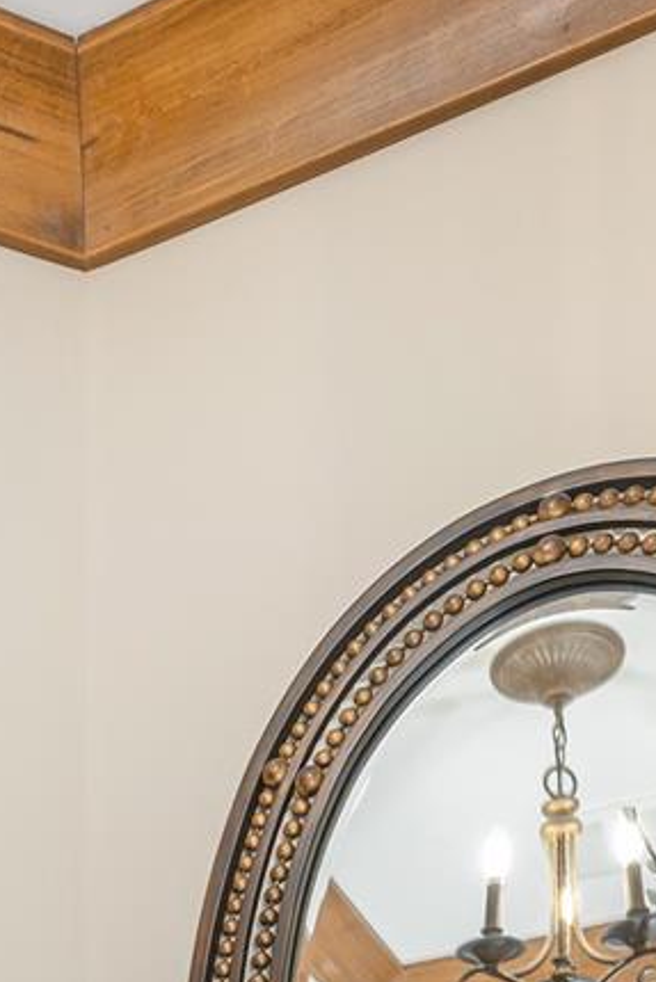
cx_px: 134
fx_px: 1365
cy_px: 1580
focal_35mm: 50
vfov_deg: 25.5
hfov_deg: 26.5
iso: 320
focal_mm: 14
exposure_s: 1/13
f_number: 7.1
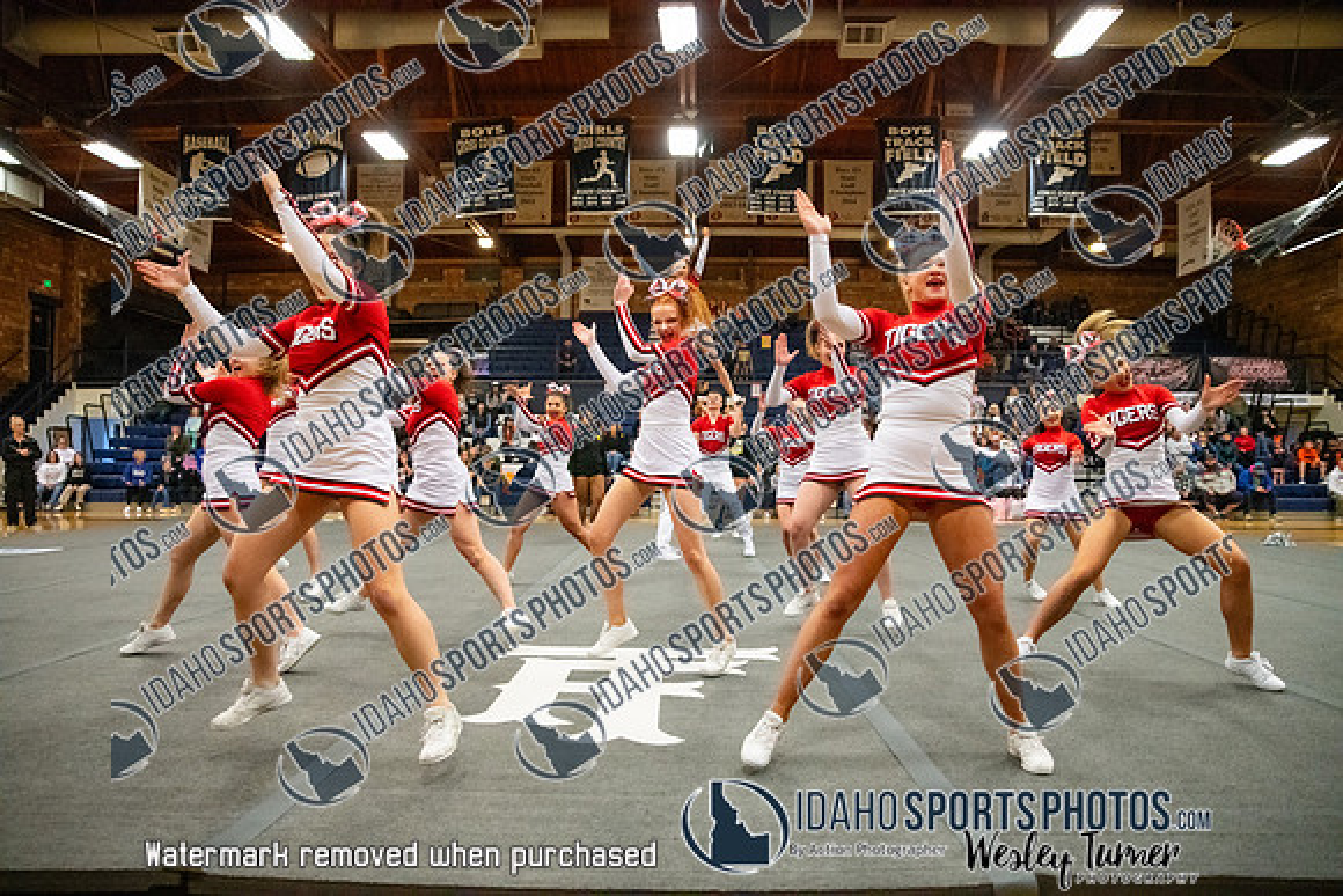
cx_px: 672
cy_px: 448
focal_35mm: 24
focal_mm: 24
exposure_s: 1/1000
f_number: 3.2
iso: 10000
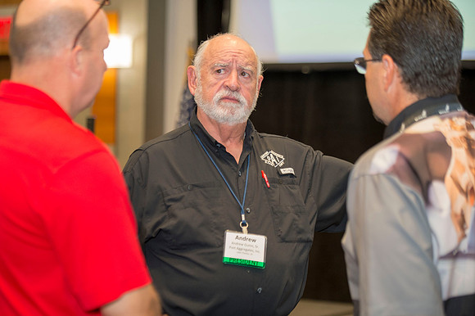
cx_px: 238
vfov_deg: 13.7
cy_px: 158
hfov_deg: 20.4
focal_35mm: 100
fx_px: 1319
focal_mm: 100
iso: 1600
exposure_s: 1/160
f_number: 2.8
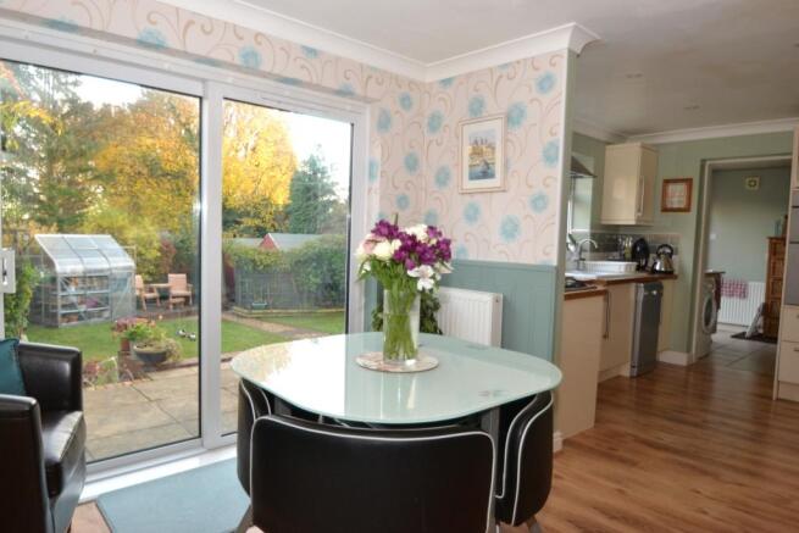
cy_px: 266
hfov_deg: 77.3
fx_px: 499
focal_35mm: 22
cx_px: 400
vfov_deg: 56.2
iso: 720
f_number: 4
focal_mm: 15
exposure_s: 1/60
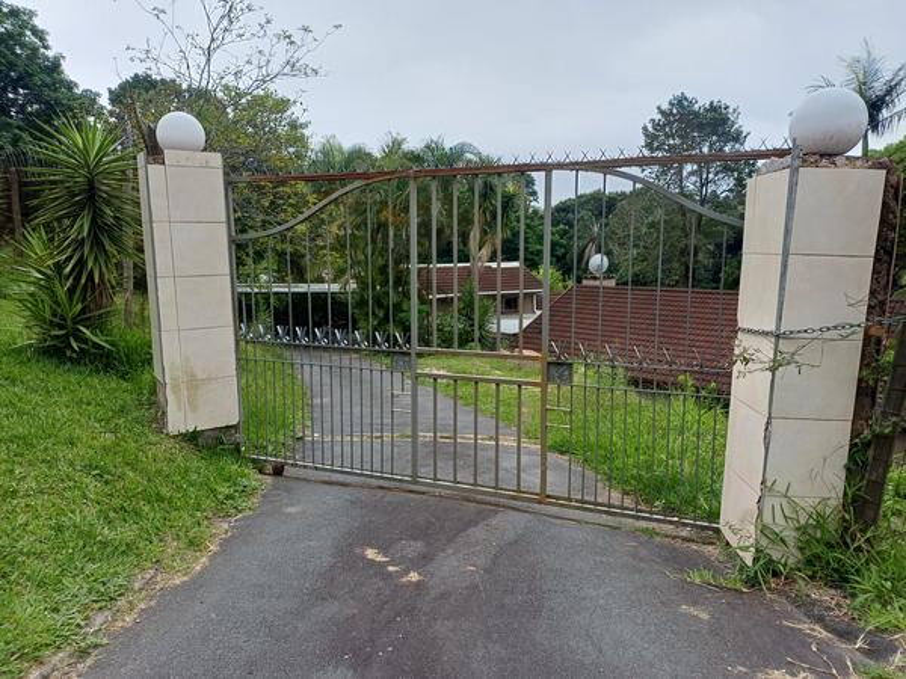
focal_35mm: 25
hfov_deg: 69.4
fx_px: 654
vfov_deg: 54.9
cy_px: 340
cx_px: 453
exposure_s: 1/346
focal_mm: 4.65
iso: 50
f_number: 1.8
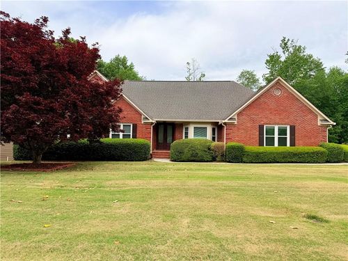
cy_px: 130
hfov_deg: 71.6
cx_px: 174
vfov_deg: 56.8
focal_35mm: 24
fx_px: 241
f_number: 1.78
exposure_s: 1/3145
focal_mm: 6.76
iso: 80
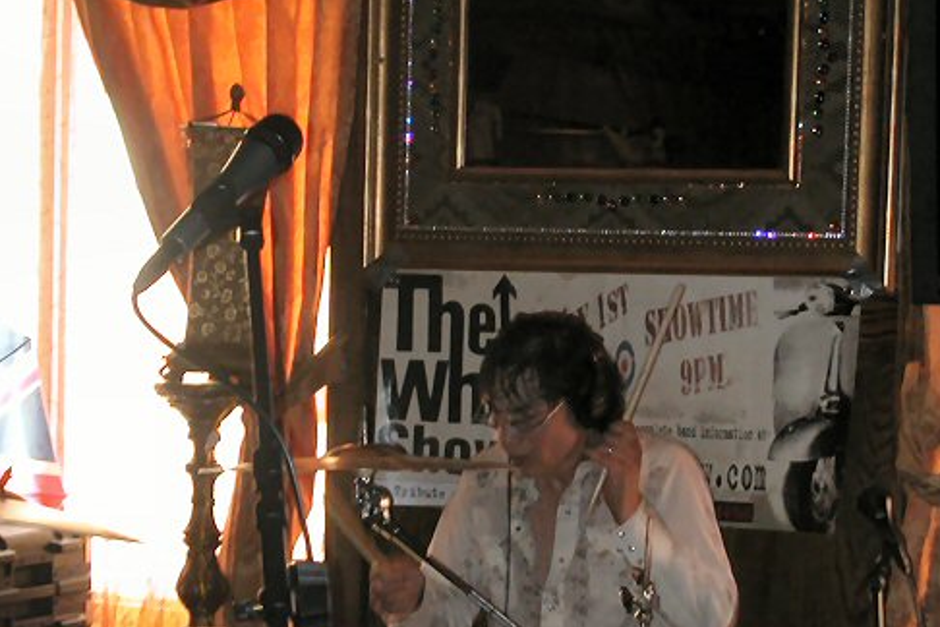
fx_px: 2611
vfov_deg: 13.6
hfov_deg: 20.4
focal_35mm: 100
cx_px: 387
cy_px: 457
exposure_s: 1/30
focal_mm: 11.1
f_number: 3.8
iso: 196
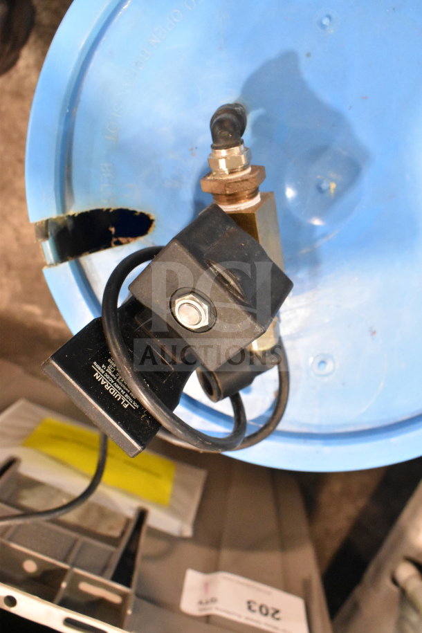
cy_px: 316
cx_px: 211
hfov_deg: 40.0
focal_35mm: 33
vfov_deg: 57.2
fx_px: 580
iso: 6400
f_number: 6.3
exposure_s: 1/160
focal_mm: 22
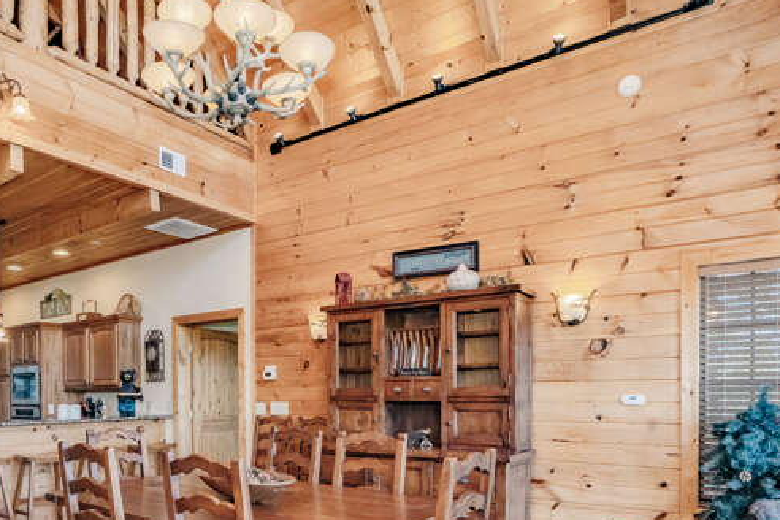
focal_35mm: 25
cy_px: 401
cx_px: 296
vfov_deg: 48.9
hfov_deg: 70.5
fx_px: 542
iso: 2000
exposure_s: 1/250
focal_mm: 16
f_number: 9
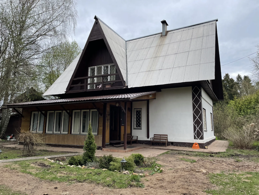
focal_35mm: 26
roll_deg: -0.6
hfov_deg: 67.3
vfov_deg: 53.1
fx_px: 195
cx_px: 130
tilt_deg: +9.1
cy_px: 98
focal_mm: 4.2
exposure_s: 1/882
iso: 32
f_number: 1.6
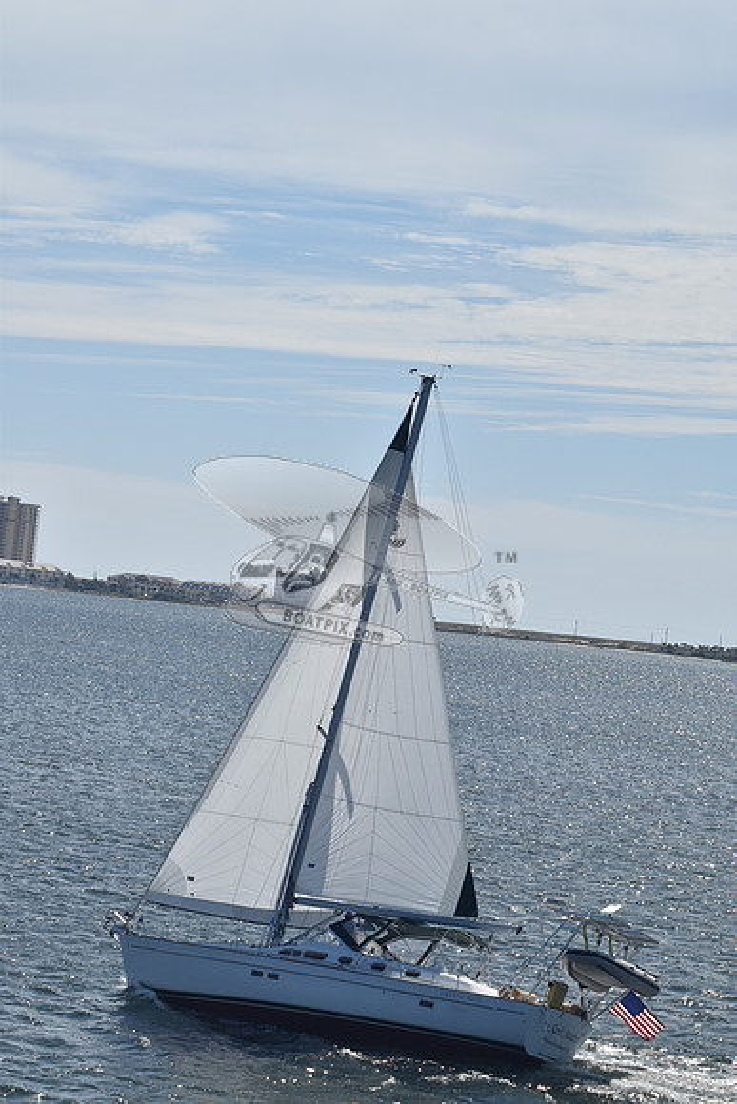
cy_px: 552
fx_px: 3452
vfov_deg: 18.2
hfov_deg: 12.2
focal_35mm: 112
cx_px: 368
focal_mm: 75
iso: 400
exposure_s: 1/1000
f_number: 16
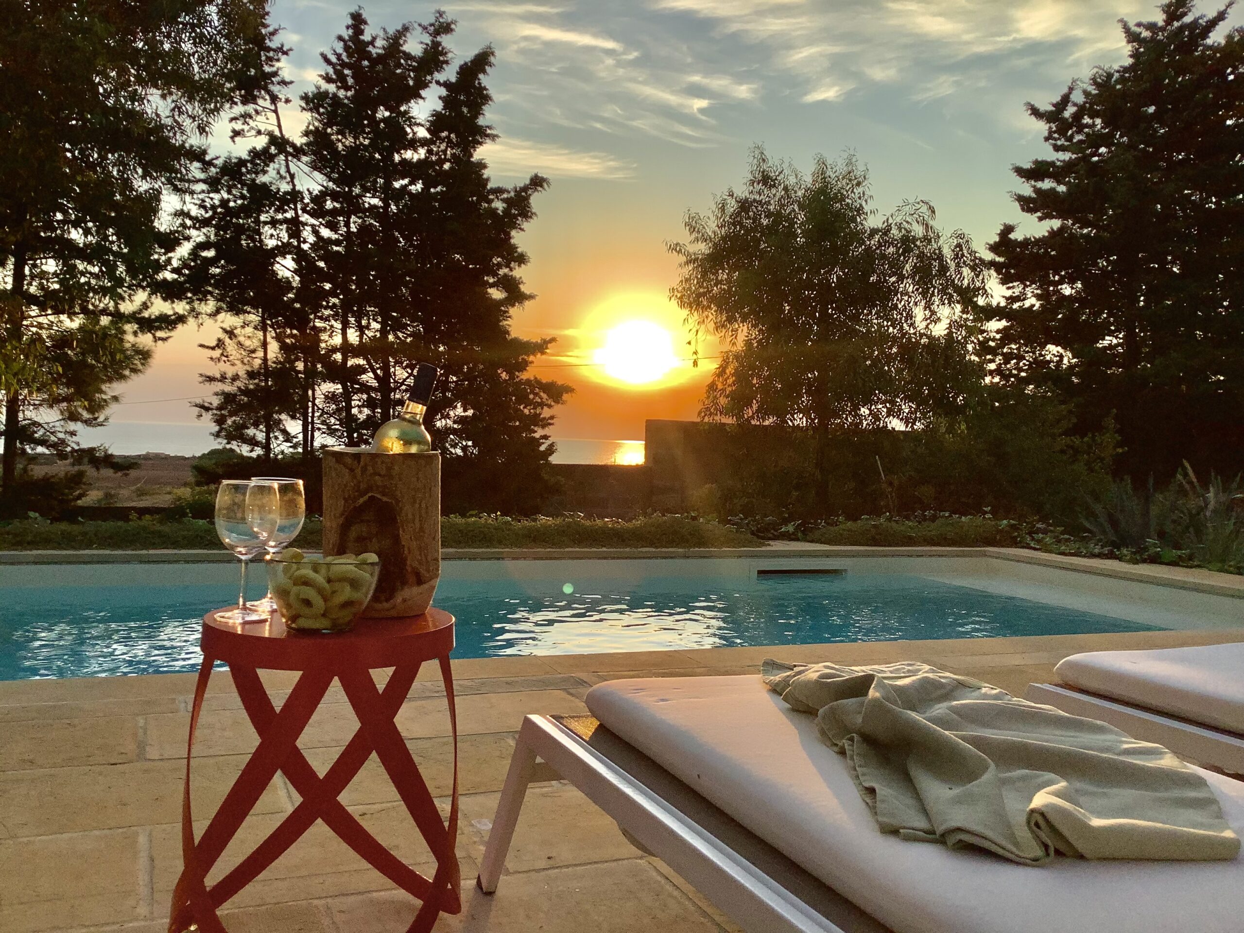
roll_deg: -2.9
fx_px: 1114
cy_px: 466
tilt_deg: -1.7
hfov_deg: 58.4
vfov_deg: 45.4
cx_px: 622
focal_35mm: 31
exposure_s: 1/1274
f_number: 2.4
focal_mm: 3.3
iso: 25
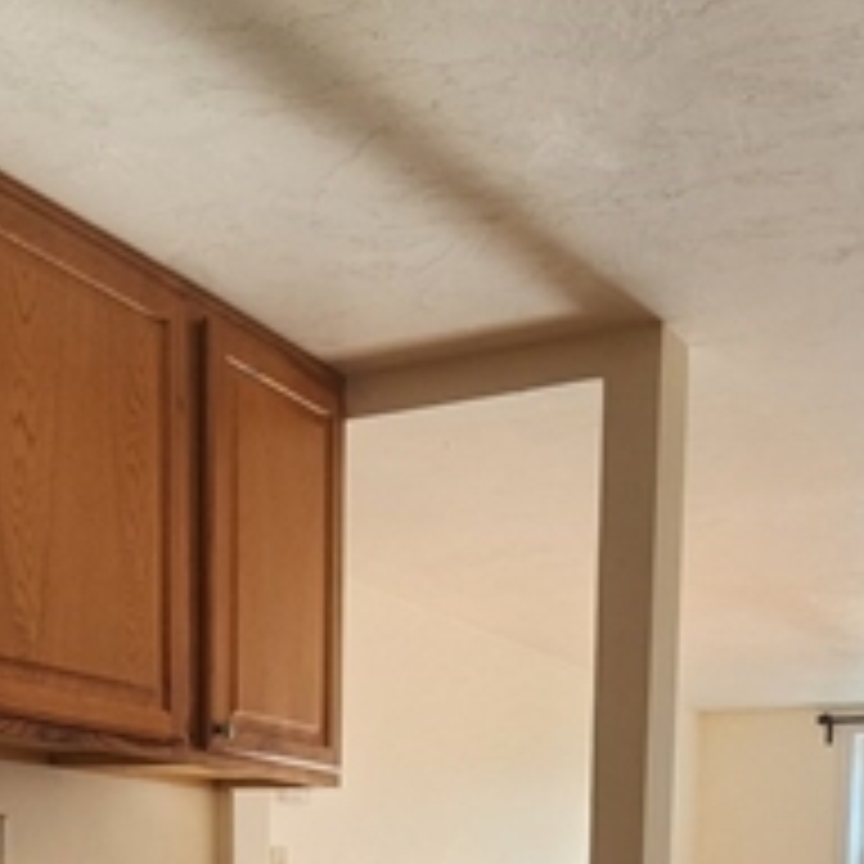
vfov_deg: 30.4
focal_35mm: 46
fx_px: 1299
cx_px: 554
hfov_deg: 36.5
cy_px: 1076
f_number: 2.2
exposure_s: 1/60
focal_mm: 2.2
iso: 50
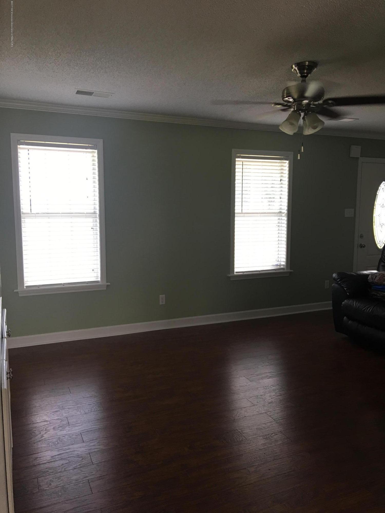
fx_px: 430
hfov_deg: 48.2
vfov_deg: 61.7
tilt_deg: -5.5
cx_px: 192
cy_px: 256
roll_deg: +0.0
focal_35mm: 29
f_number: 2.2
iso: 25
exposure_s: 1/15
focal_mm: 4.15
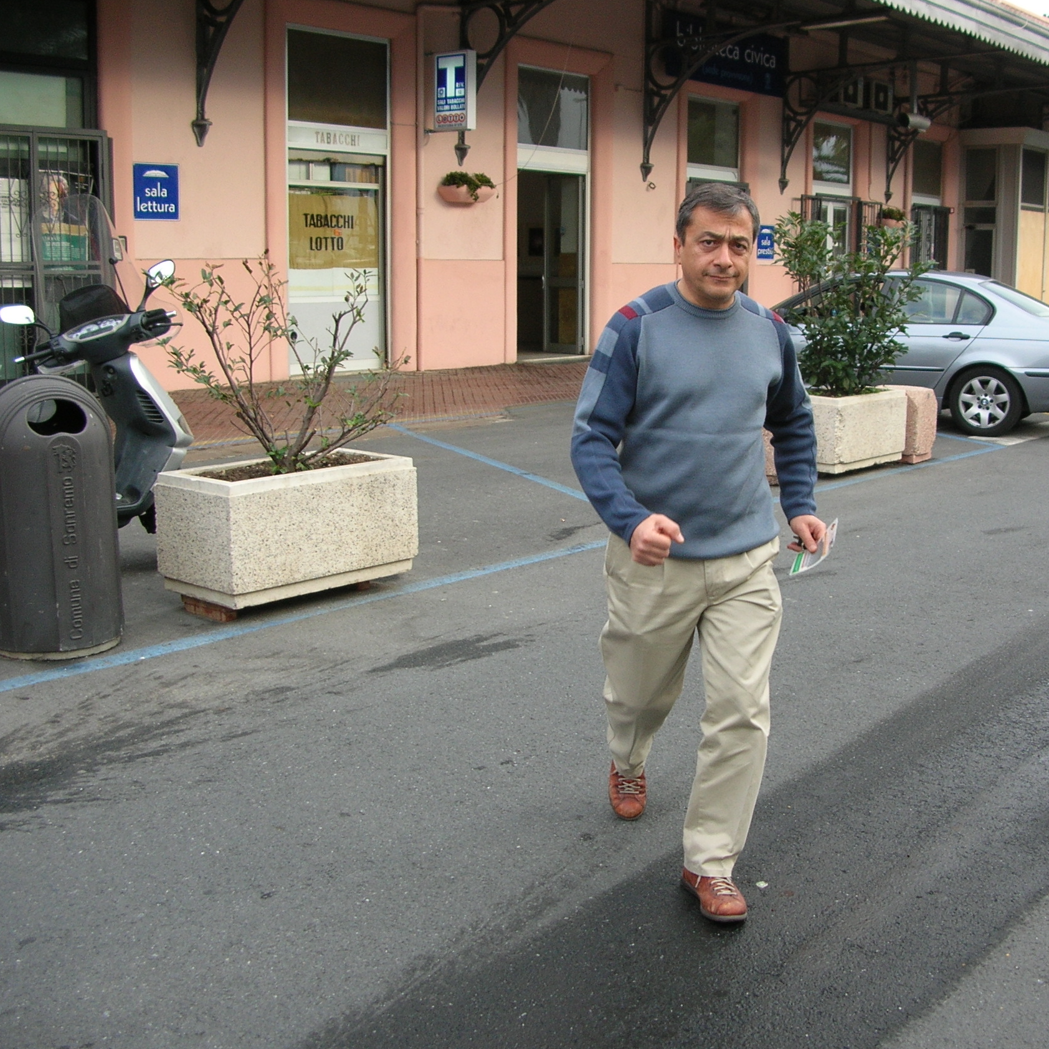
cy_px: 528
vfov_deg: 40.0
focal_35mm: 42
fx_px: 1440
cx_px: 665
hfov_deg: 39.7
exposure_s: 1/121
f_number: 2.8
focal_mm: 5.8
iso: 50
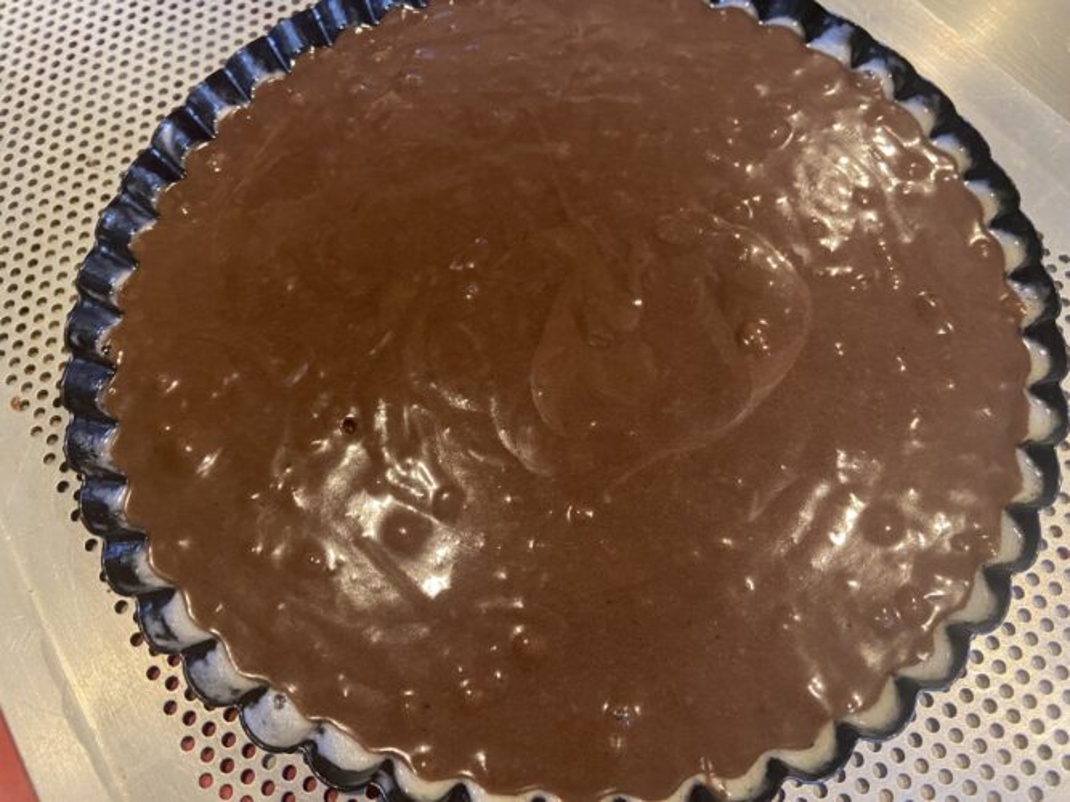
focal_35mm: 26
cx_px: 535
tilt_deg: -65.8
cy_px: 401
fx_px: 804
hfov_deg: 67.3
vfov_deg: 53.0
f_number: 1.8
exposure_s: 1/25
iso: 500
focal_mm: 4.25
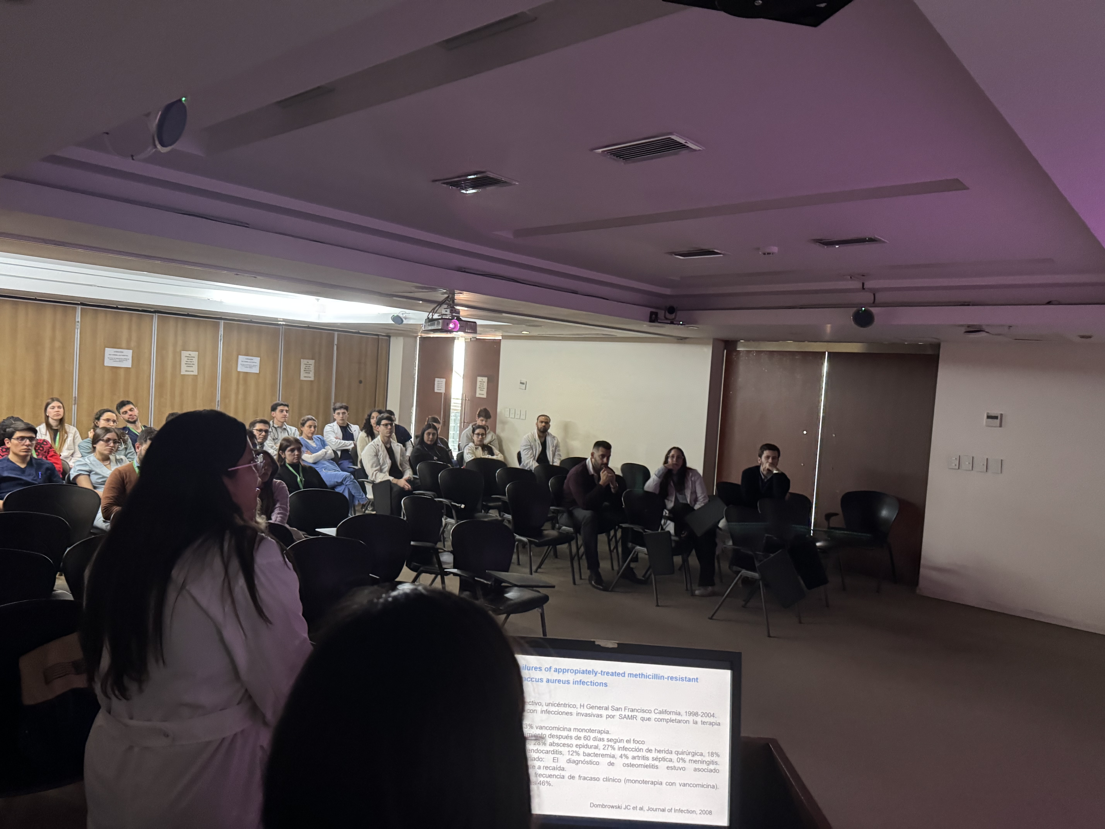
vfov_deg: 56.8
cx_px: 552
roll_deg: -4.8
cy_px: 414
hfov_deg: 71.6
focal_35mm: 24
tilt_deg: -3.7
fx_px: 766
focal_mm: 6.76
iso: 800
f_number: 1.78
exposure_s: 1/40
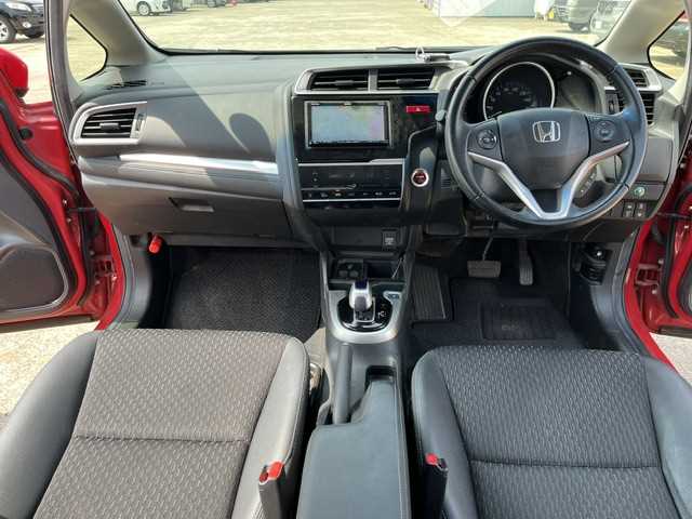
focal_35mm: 26
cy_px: 260
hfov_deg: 67.3
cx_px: 346
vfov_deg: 53.1
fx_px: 520
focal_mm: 5.1
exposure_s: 1/281
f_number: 1.6
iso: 40
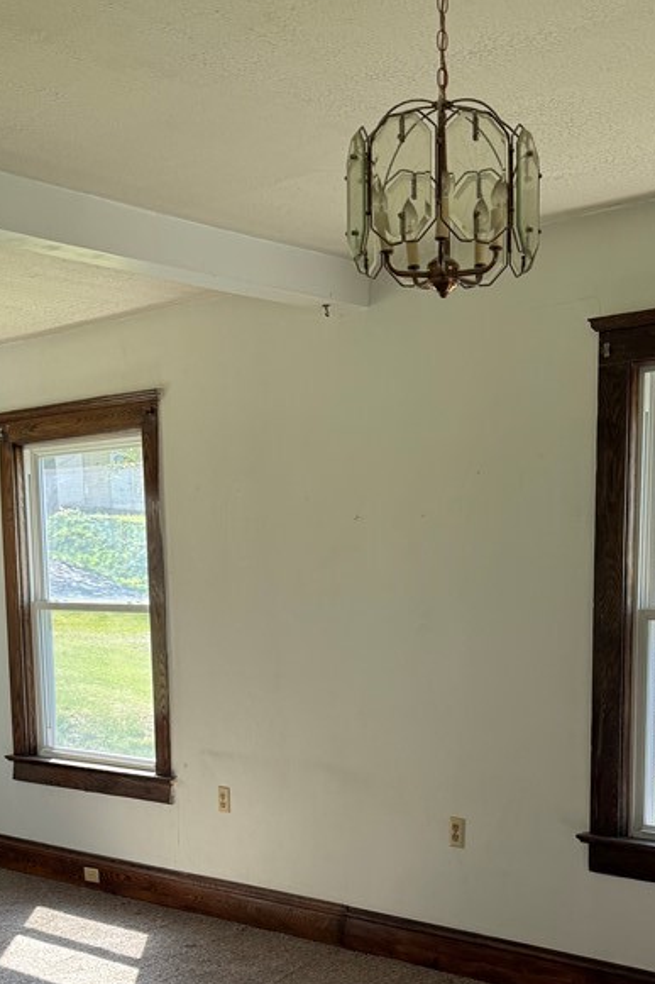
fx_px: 1201
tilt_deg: -8.9
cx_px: 476
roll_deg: +0.4
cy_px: 759
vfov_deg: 42.9
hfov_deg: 30.1
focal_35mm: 44
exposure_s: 1/249
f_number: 1.78
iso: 100
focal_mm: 6.76
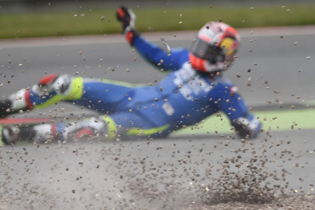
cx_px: 158
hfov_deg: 1.7
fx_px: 10499
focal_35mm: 1200
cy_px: 105
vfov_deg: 1.1
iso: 320
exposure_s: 1/1600
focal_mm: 600
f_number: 4.5
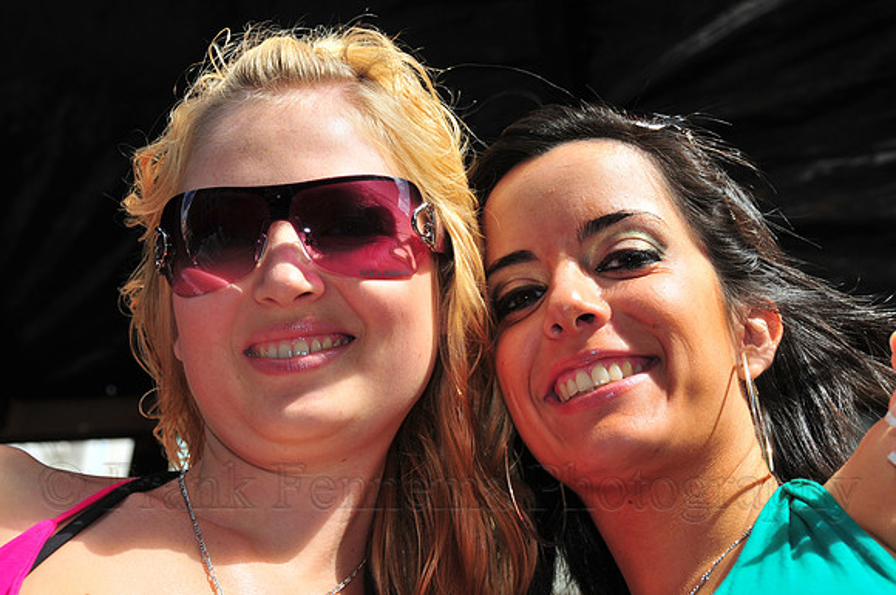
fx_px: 1864
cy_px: 298
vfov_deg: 18.1
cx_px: 448
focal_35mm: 75
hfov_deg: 27.0
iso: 200
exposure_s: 1/250
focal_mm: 50
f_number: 8
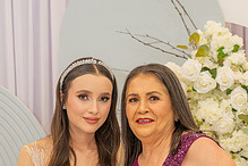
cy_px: 222
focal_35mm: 113
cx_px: 120
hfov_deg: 18.1
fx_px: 778
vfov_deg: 11.8
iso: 640
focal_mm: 55
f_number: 3.5
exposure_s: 1/160
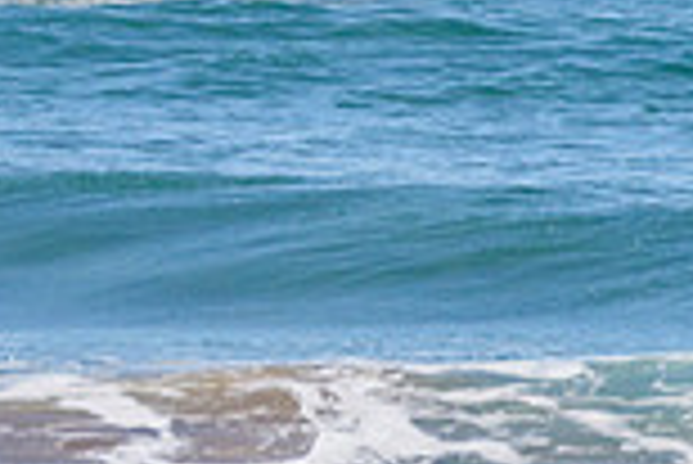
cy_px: -232
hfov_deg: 0.9
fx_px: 44528
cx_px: 111
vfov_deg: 0.6
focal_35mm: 2311
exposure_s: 1/8000
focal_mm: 500
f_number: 5.6
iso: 450
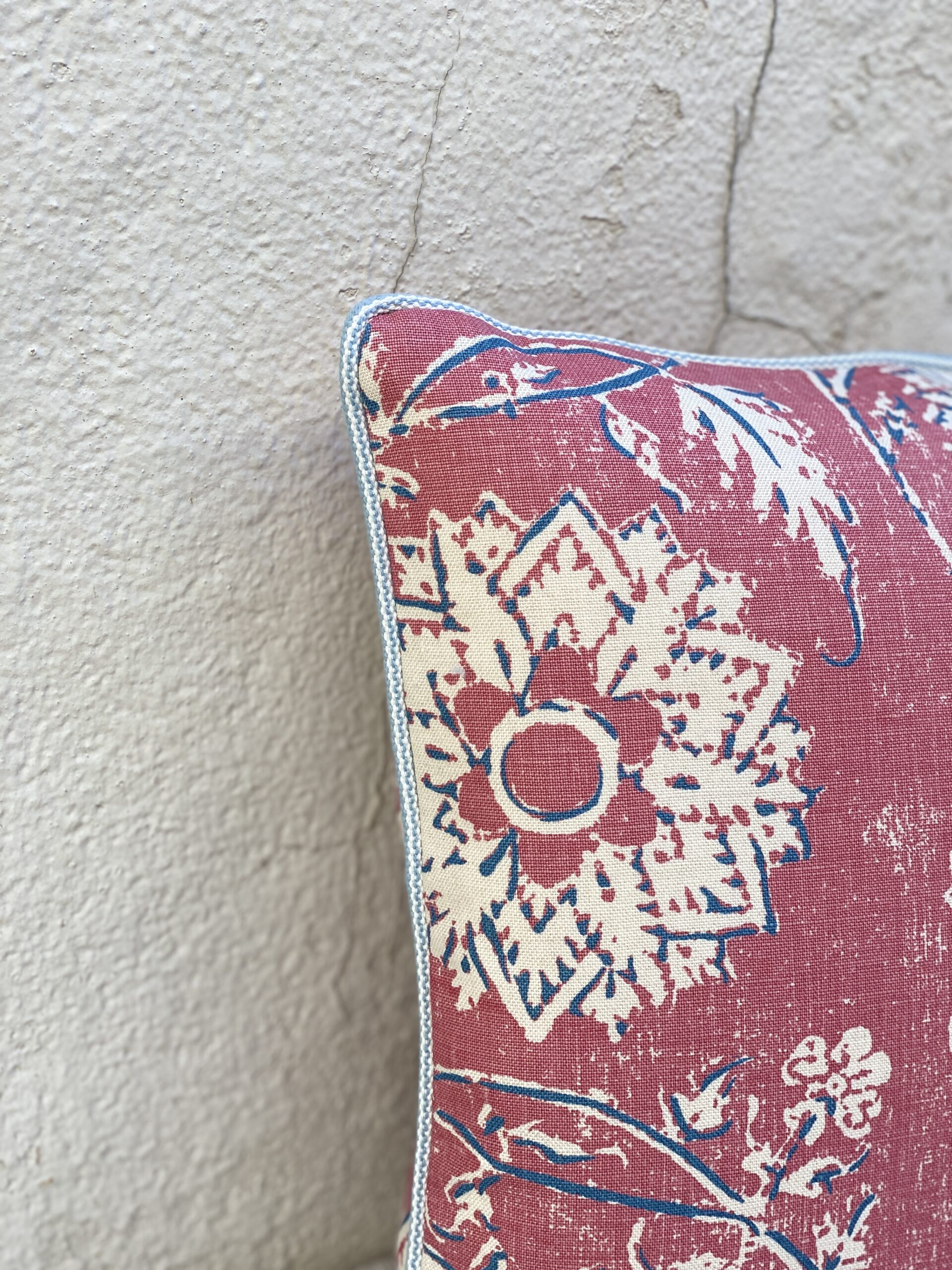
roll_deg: -7.4
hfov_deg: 28.0
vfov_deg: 36.8
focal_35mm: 52
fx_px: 1907
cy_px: 635
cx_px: 476
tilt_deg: -21.6
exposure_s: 1/125
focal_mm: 6
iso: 20
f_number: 2
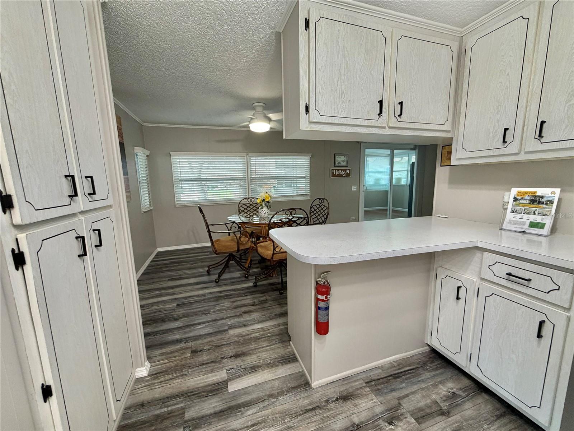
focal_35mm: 14
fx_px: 232
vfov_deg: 85.7
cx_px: 287
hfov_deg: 102.1
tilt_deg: -7.1
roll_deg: +0.7
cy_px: 216
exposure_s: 1/60
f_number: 2.2
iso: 200
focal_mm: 2.22
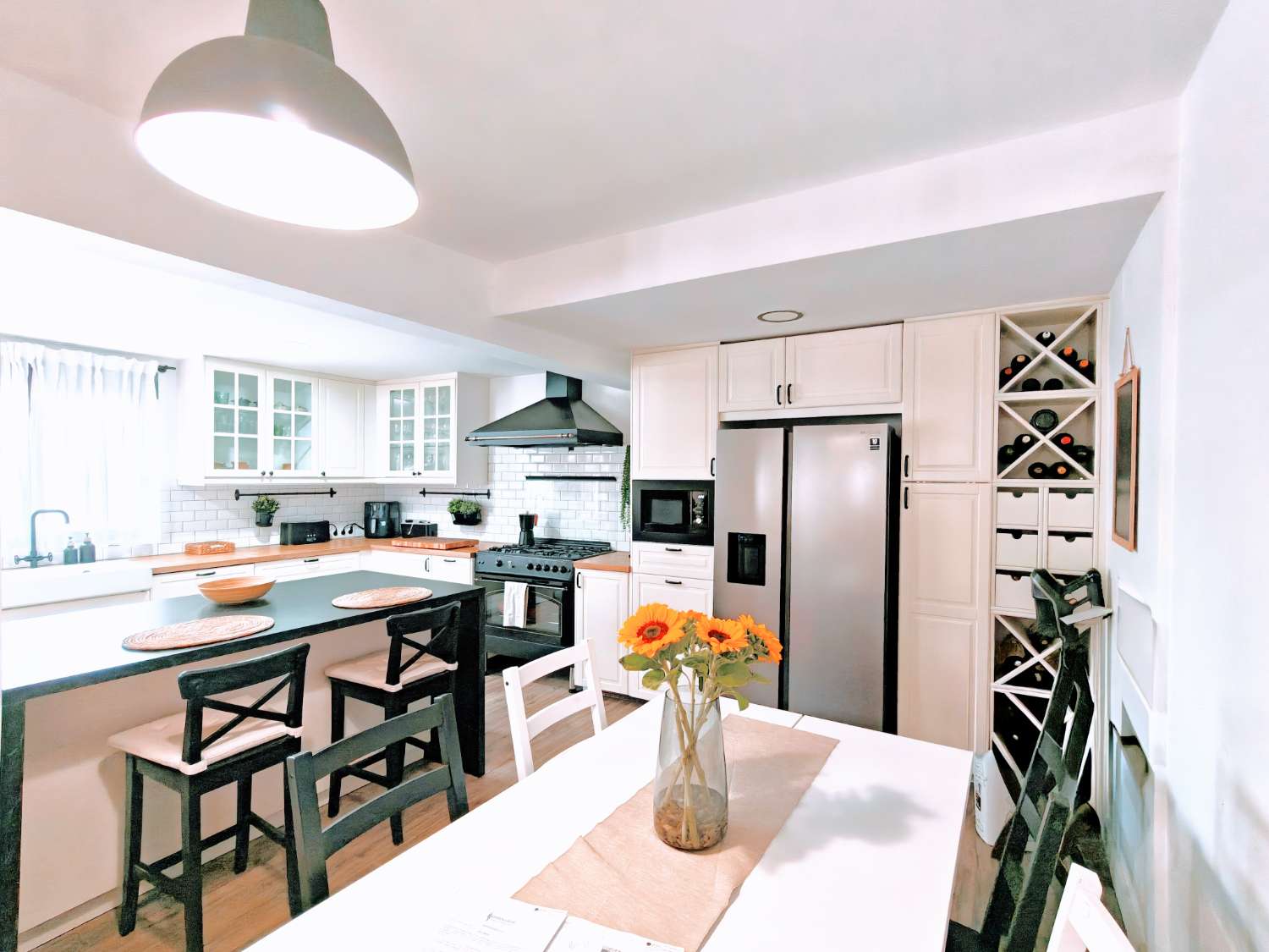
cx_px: 634
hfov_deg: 94.5
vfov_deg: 78.1
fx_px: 587
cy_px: 476
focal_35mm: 16
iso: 250
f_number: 2
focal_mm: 2.31
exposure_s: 1/100
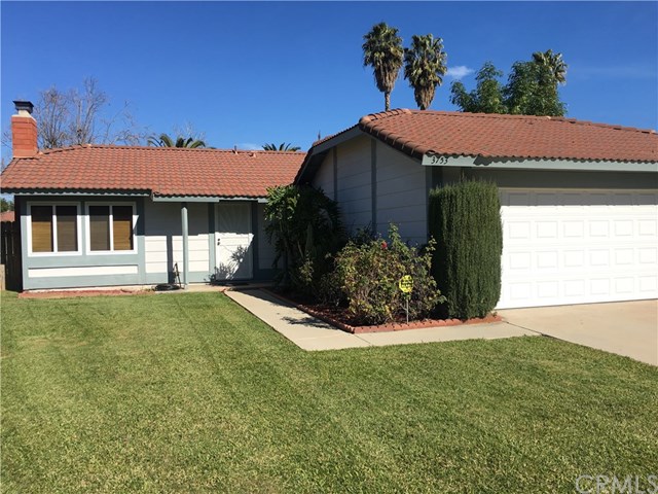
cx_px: 329
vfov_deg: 48.2
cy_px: 247
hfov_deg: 61.7
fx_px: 551
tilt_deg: -1.4
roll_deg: +1.0
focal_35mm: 29
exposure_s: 1/1603
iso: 25
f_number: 2.2
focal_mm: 4.15
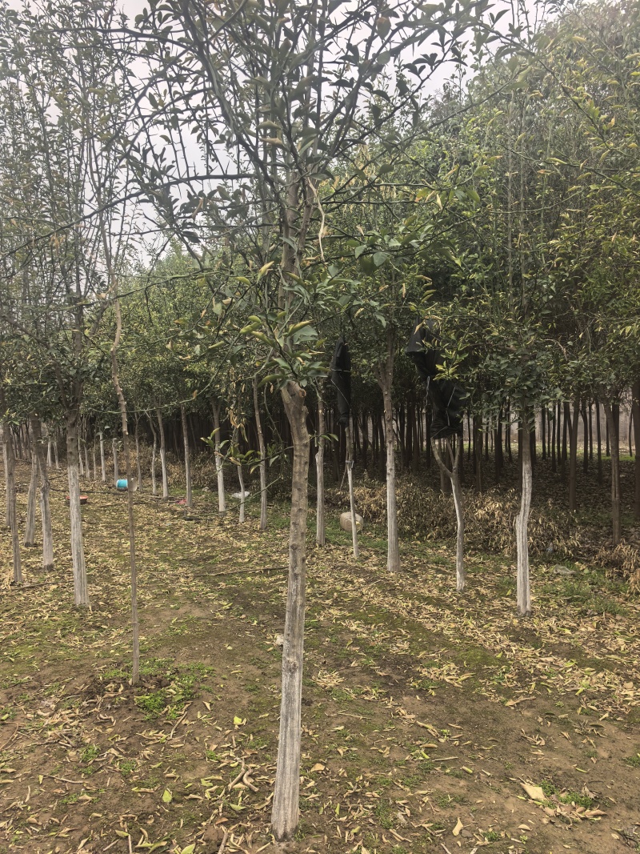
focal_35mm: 24
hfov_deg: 56.8
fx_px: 592
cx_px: 320
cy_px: 427
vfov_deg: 71.6
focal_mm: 6.98
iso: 200
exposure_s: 1/1916
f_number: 2
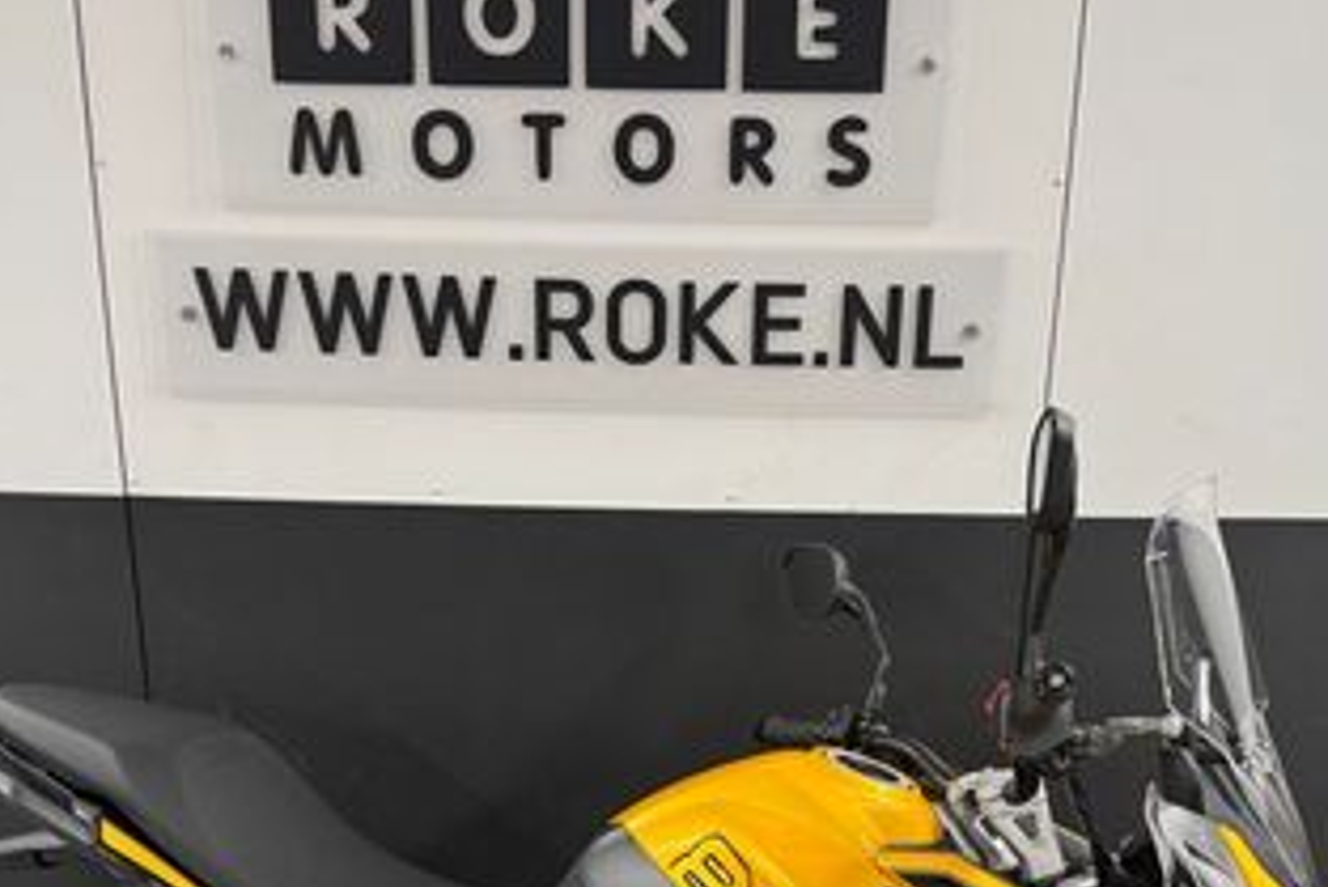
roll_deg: -1.1
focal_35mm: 51
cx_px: 658
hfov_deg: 38.9
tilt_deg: -20.4
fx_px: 1882
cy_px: 840
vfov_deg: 25.5
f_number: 1.78
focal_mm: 6.76
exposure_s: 1/100
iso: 200
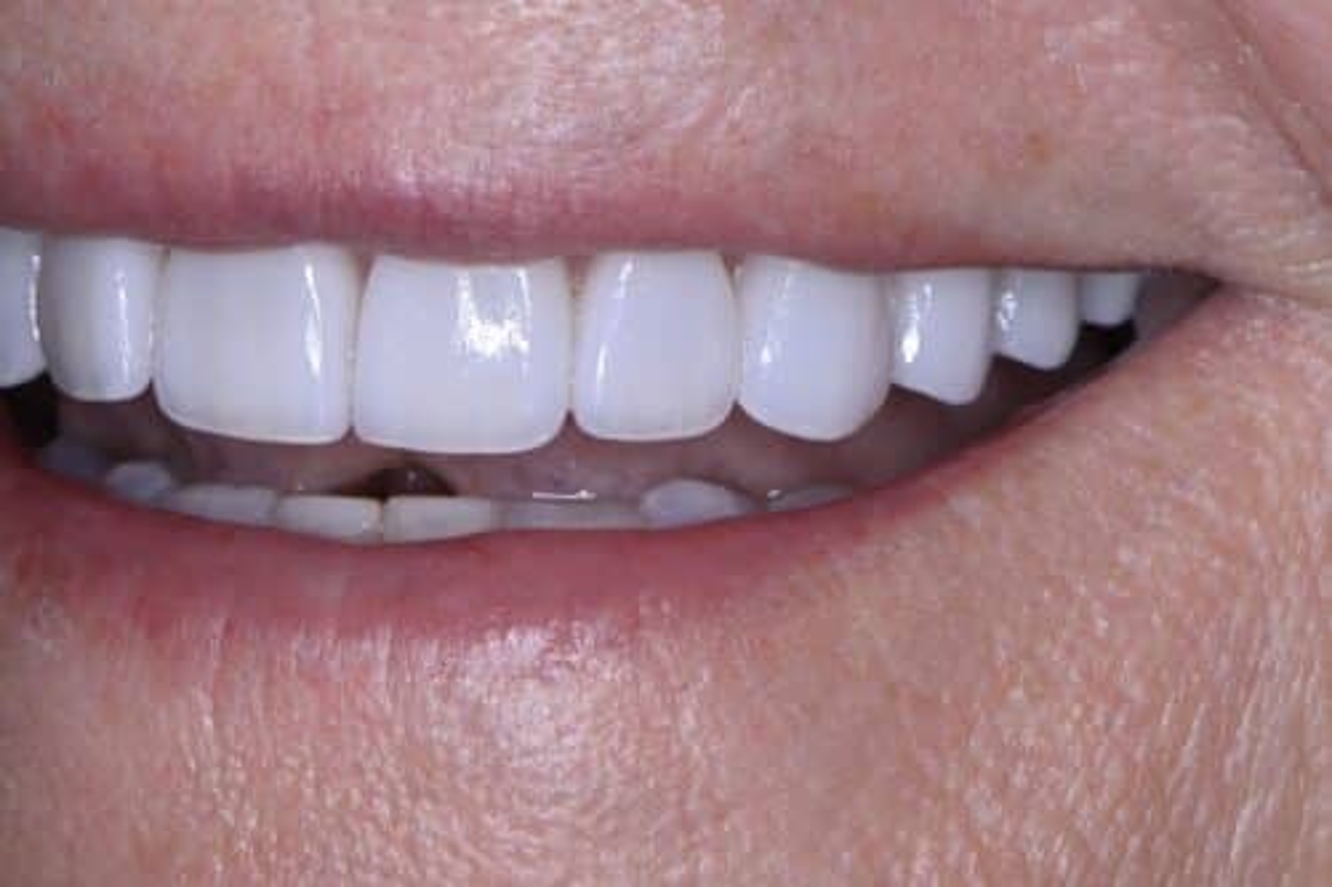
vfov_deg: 10.7
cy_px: 444
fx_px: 4716
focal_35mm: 128
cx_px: 666
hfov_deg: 16.1
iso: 100
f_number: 22
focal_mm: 85
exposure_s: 1/250
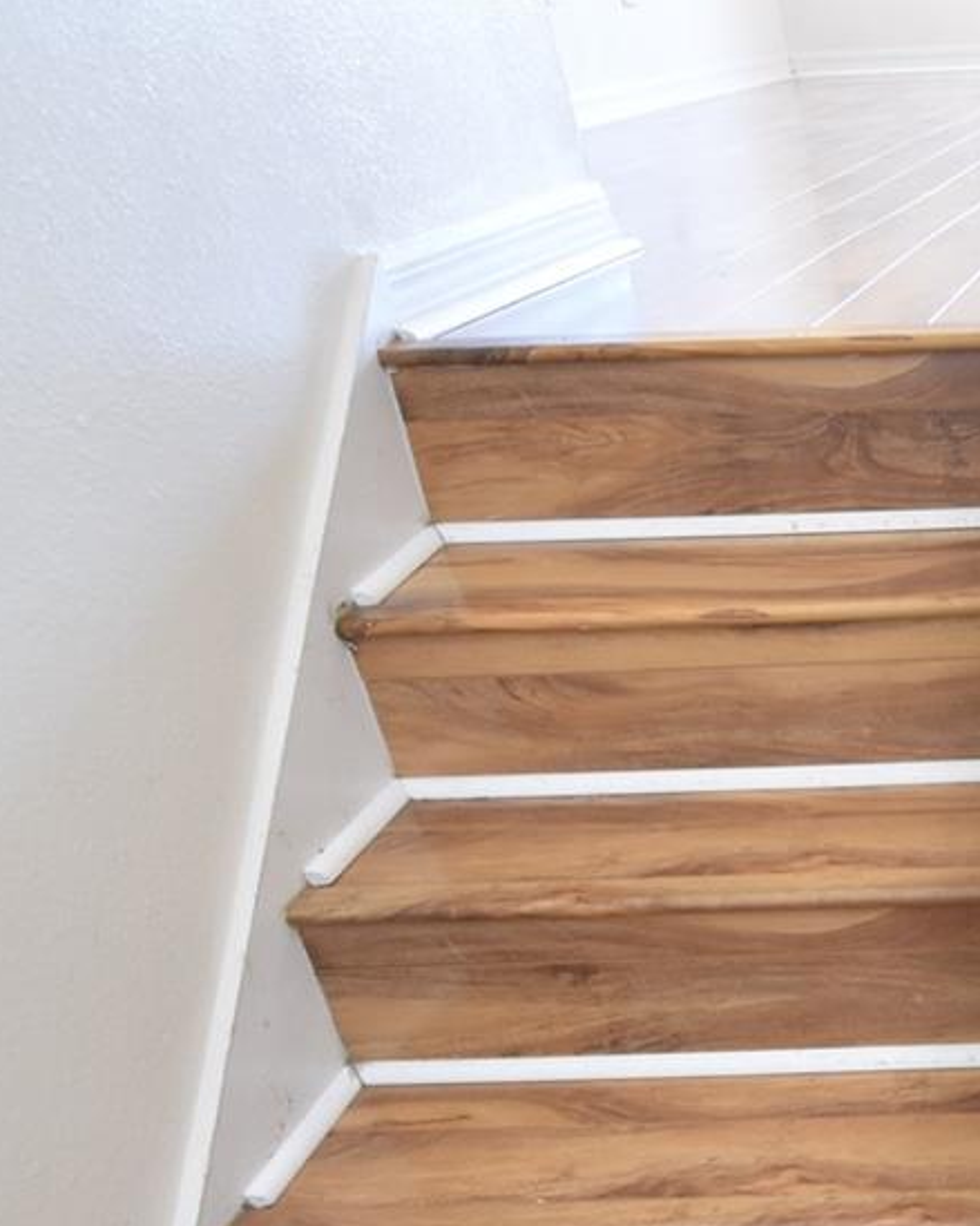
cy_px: 1099
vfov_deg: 41.3
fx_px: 1487
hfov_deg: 28.4
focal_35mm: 41
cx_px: 1342
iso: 800
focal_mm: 10
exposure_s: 1/30
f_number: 3.5
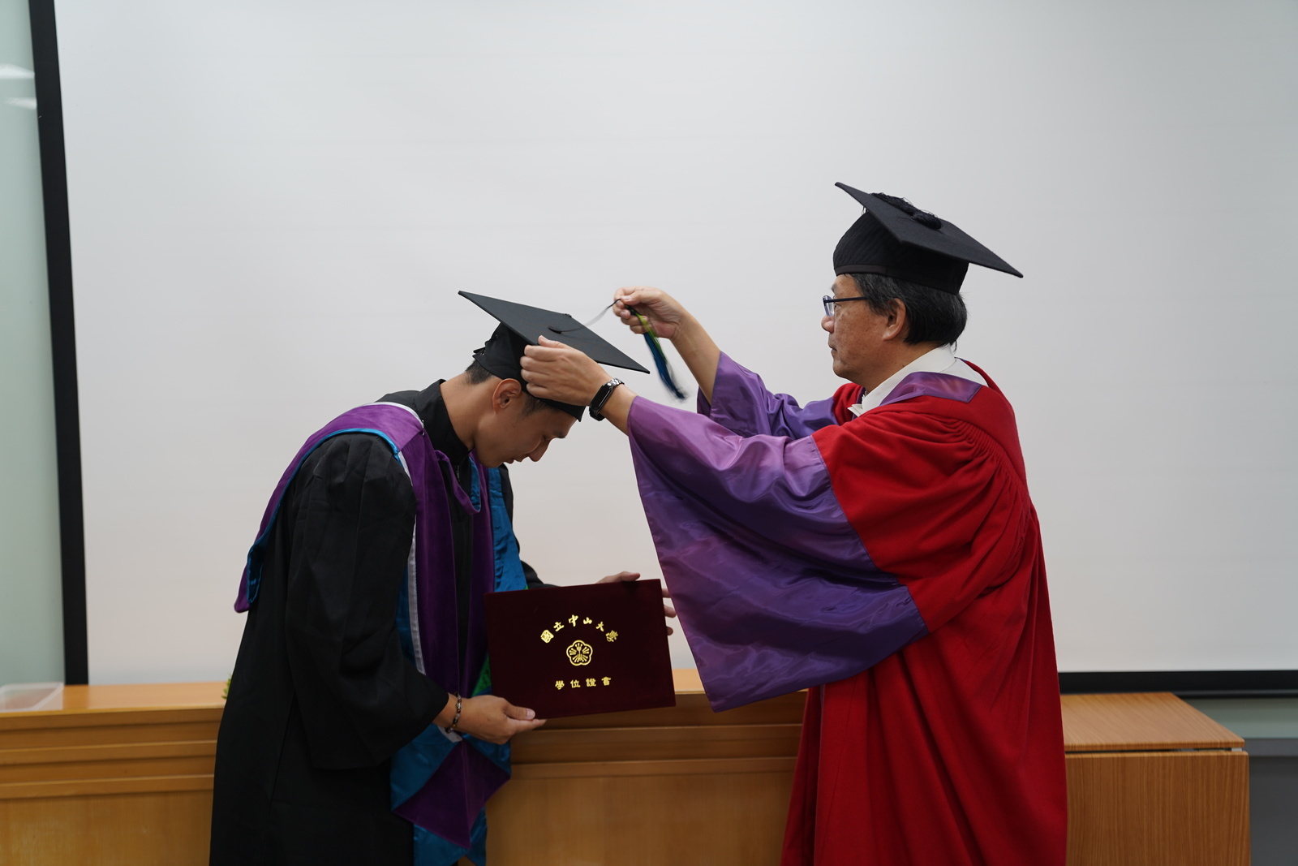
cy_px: 433
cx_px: 649
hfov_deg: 39.6
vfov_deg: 27.0
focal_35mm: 50
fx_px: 1803
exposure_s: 1/50
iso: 125
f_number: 2.8
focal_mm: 50
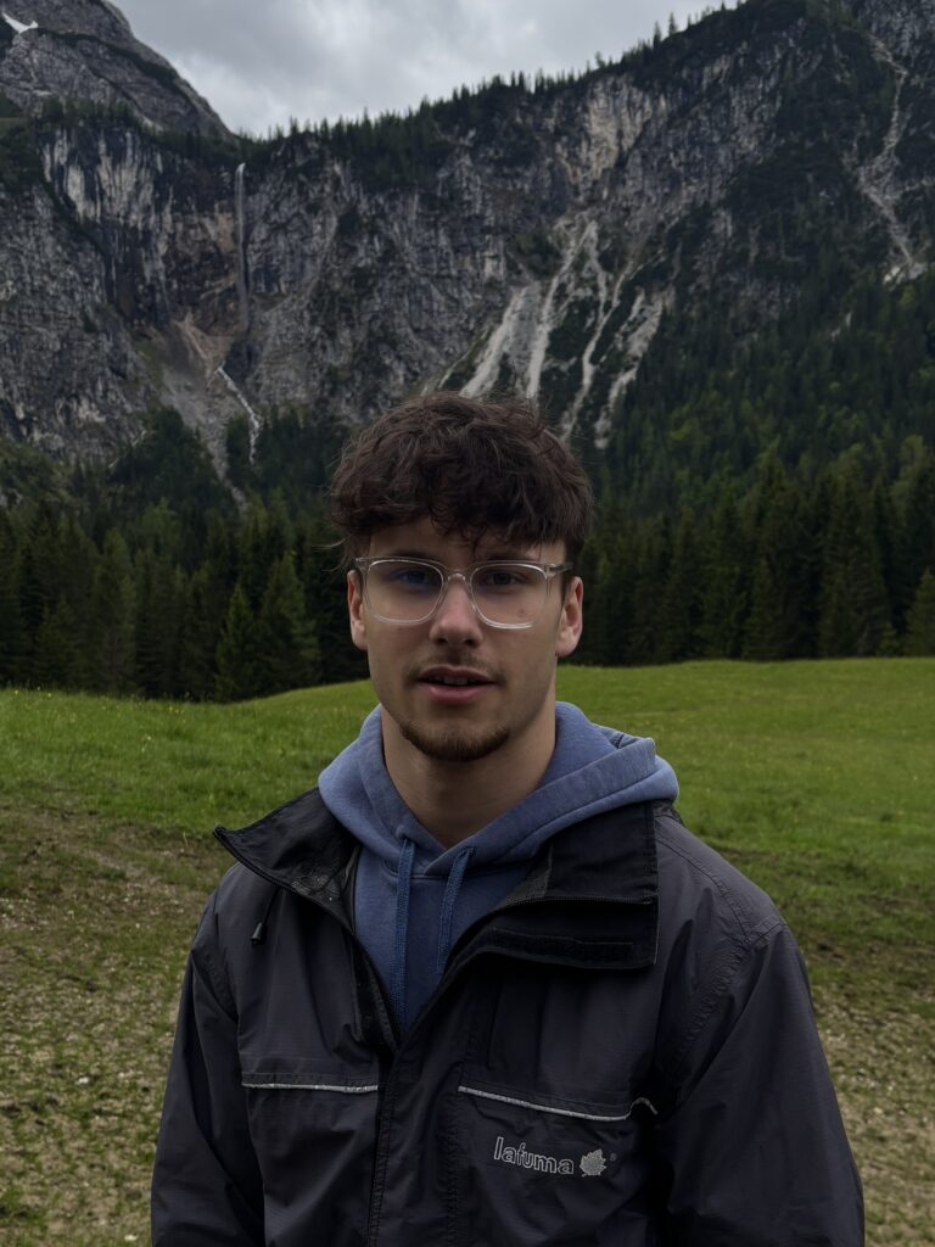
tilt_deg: -5.5
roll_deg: +3.8
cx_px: 468
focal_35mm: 26
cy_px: 624
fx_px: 936
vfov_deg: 67.3
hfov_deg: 53.1
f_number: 1.6
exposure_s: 1/2151
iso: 50
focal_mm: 5.96
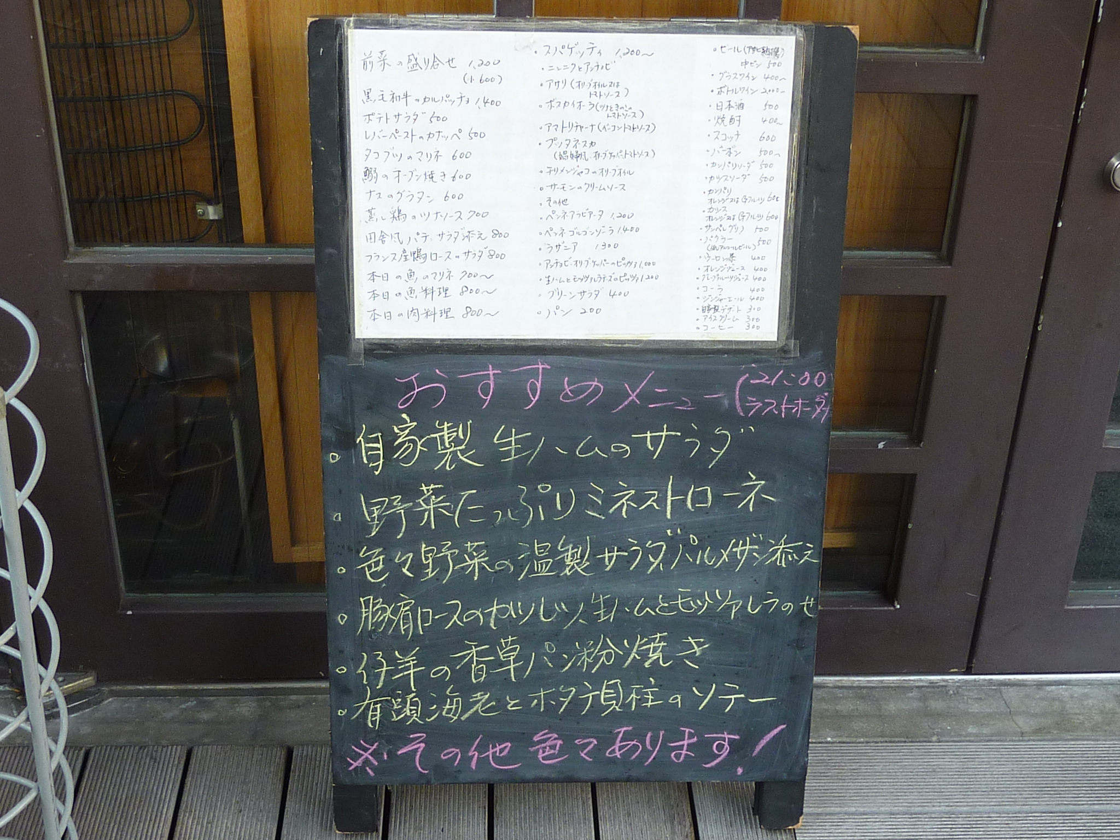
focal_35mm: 48
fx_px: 1553
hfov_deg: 39.7
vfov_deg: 30.3
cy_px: 420
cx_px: 560
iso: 80
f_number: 3.3
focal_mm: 4.4
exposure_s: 1/30
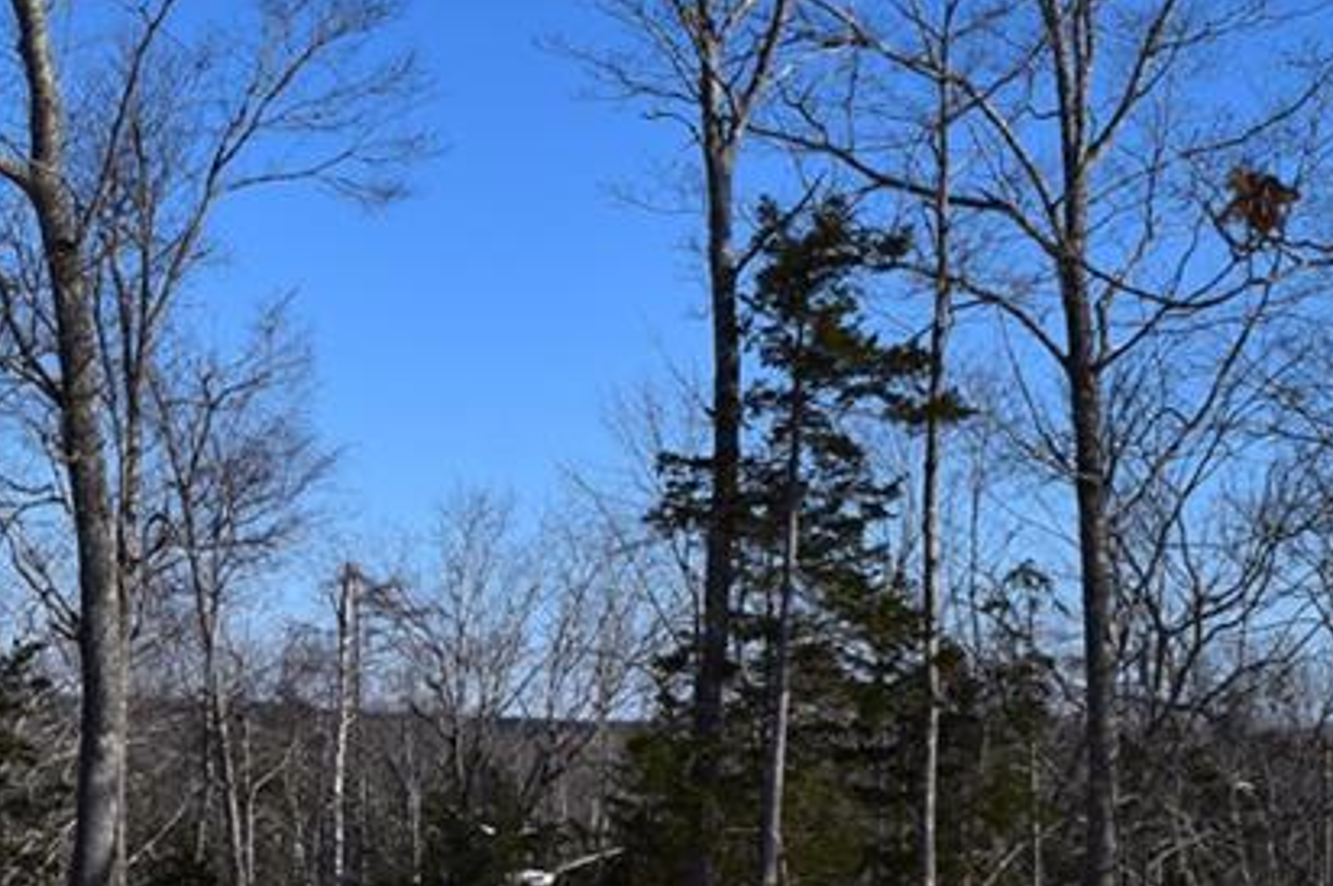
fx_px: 3034
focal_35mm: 82
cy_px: 631
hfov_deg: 23.5
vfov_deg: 16.6
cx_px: -78
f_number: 11
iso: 200
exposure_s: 1/500
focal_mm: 22
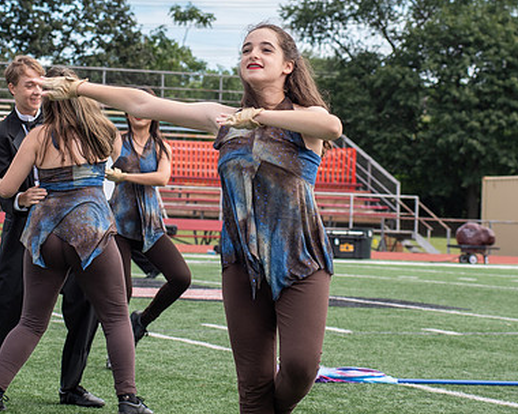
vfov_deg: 8.8
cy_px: 54
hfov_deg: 11.0
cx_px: 221
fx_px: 2698
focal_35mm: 176
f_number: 5.6
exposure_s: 1/640
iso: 200
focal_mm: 80
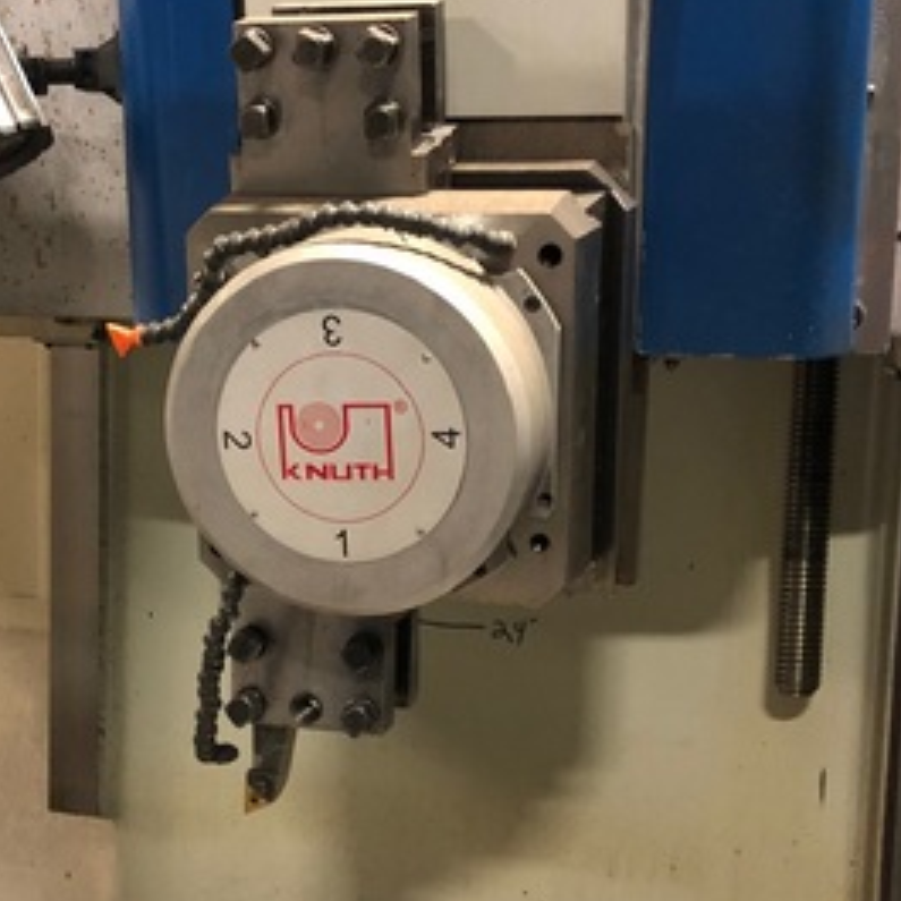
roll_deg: -0.5
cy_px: 537
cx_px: 306
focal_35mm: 56
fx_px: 1649
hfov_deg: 30.4
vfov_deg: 30.5
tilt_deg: -8.1
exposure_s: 1/5
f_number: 1.8
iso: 100
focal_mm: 3.99
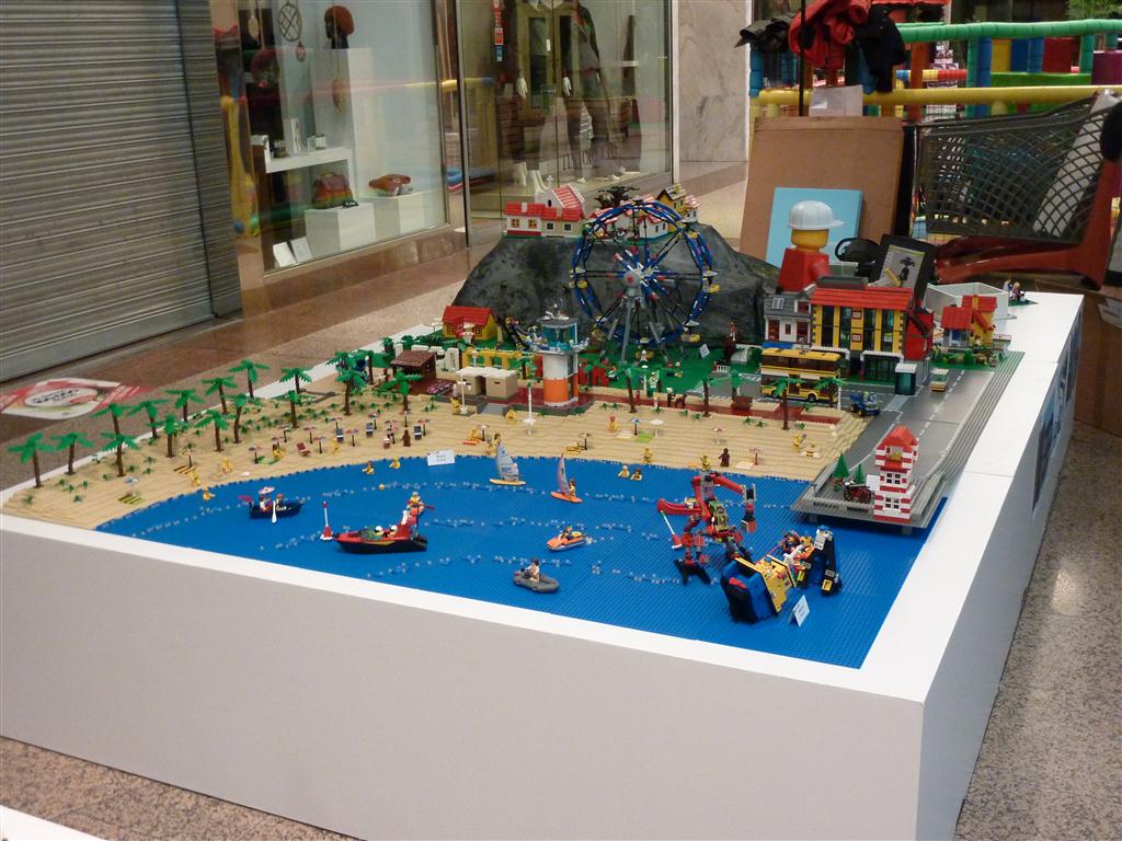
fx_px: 1199
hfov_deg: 50.1
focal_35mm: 37
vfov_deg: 38.7
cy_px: 420
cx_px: 561
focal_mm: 6.1
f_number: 3.6
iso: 400
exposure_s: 1/25
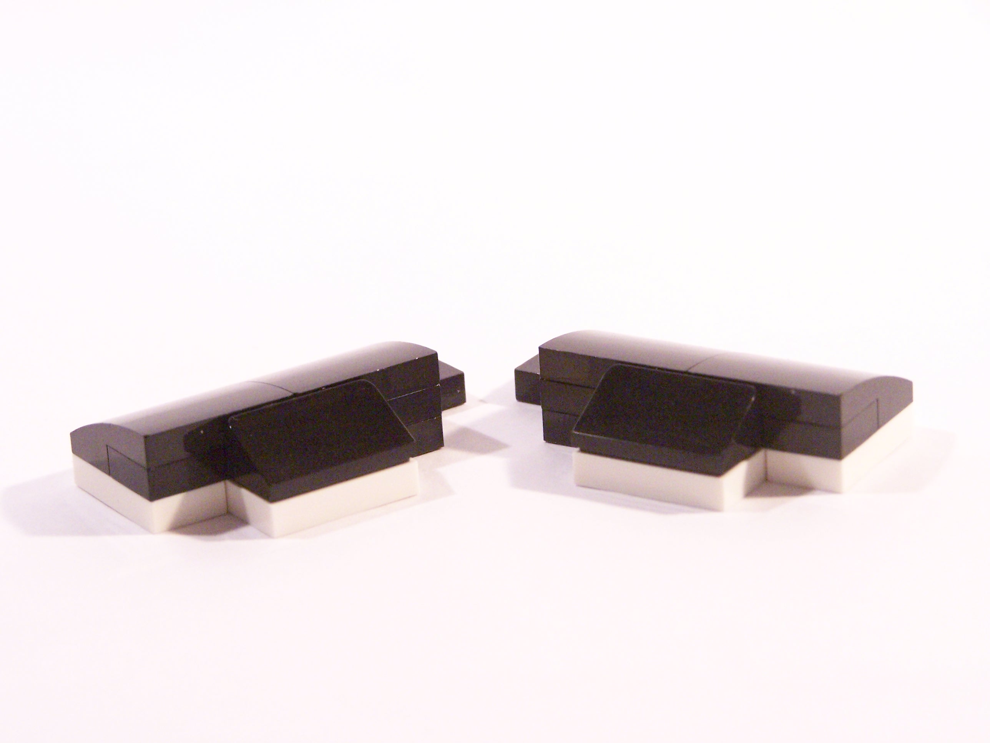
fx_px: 3346
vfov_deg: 12.7
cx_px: 495
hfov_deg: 16.8
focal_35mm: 117
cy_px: 372
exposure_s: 1/30
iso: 400
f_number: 3.6
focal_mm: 19.4
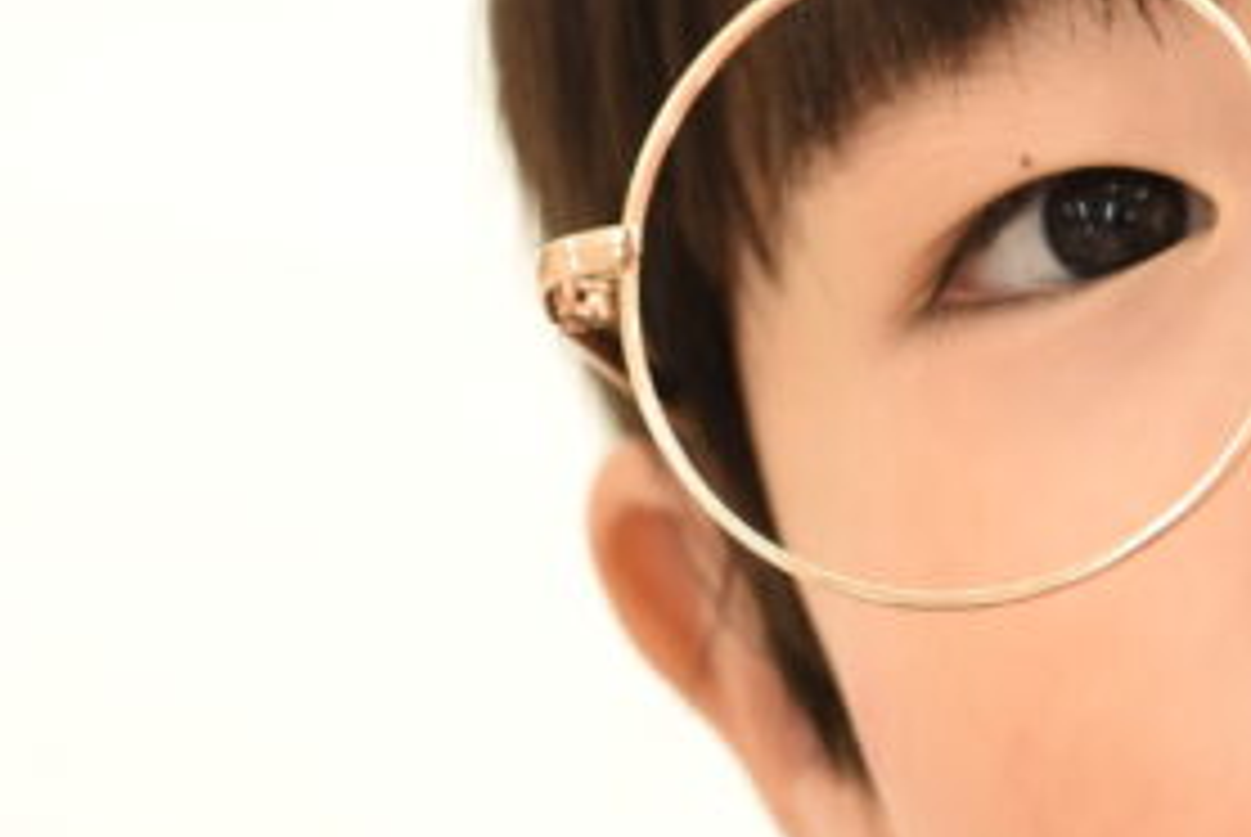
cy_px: 803
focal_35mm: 184
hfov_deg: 10.7
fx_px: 6401
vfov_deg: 7.5
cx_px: 1904
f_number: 6.3
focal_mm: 50
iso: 1250
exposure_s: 1/200
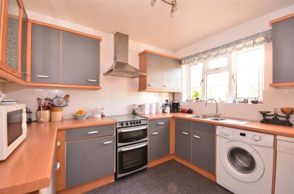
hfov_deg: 100.5
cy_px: 97
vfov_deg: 77.0
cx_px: 147
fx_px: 122
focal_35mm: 15
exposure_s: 1/6
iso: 640
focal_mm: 10
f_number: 9
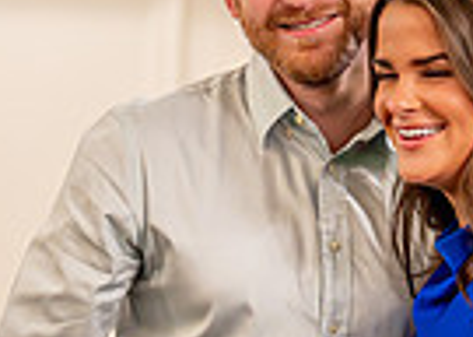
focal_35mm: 268
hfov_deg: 7.5
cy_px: 151
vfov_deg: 5.4
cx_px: 368
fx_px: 3595
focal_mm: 50
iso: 1600
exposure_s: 1/400
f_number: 1.2
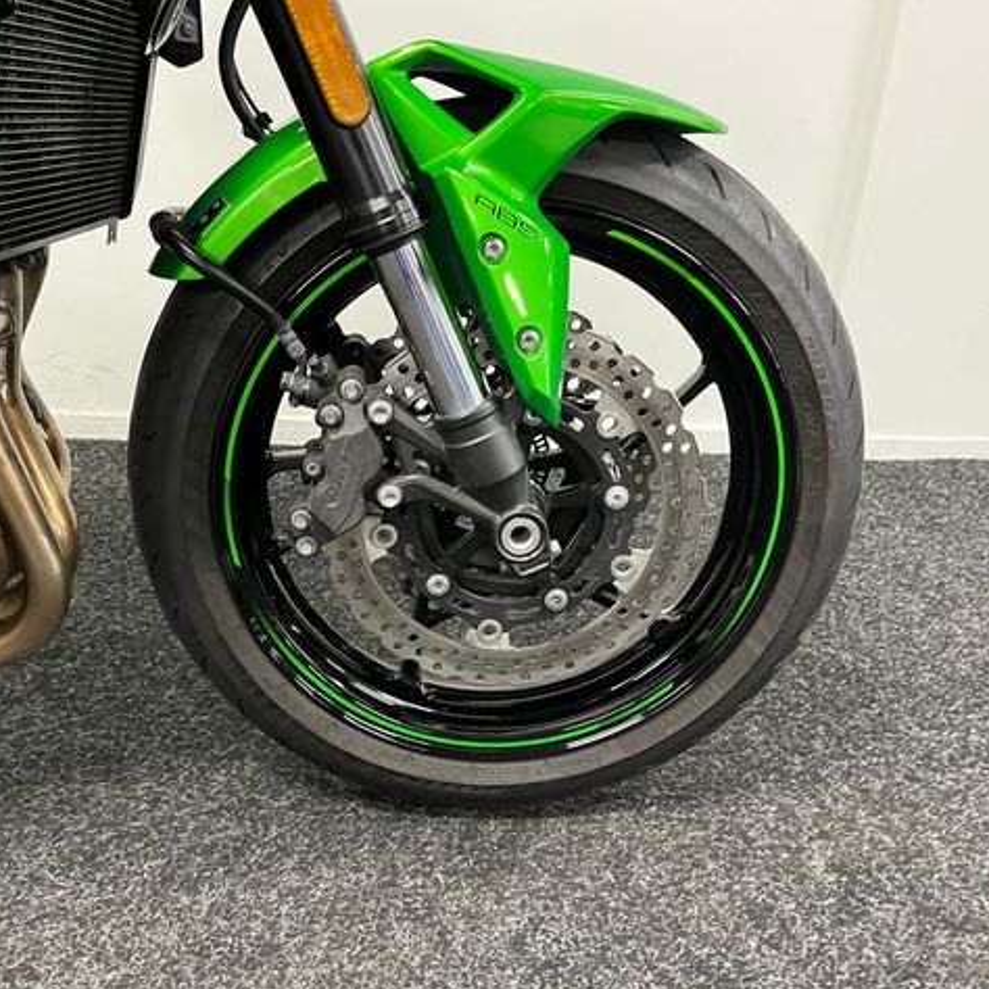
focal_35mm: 31
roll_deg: -2.5
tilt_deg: -24.4
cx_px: 444
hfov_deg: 52.4
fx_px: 1002
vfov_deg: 52.5
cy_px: 499
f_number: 1.6
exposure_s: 1/50
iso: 400
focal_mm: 5.1
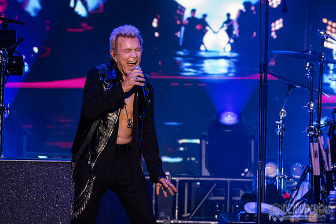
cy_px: 94
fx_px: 7255
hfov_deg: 2.7
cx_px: 196
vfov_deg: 1.8
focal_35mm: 777
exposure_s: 1/250
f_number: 6
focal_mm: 450
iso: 2500
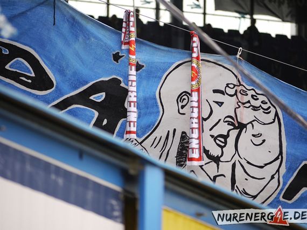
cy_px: 115
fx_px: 3546
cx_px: 154
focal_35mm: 400
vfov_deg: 3.7
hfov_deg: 5.0
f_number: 6.3
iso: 320
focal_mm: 200
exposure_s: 1/250
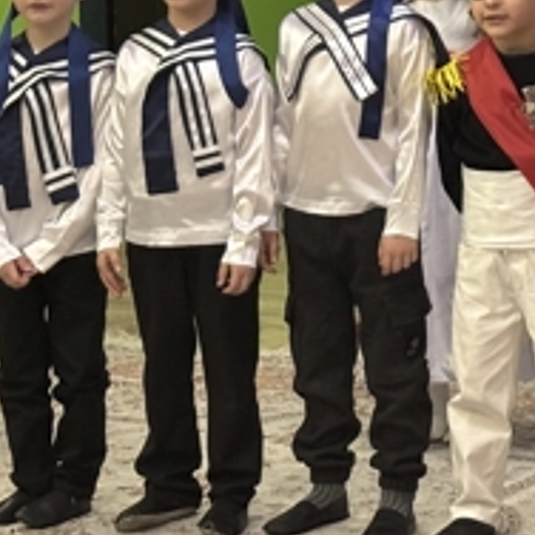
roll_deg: +0.2
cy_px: 48
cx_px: 852
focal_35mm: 163
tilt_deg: -6.9
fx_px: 2850
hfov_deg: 10.3
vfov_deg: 10.7
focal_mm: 5.96
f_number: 1.6
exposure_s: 1/50
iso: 160
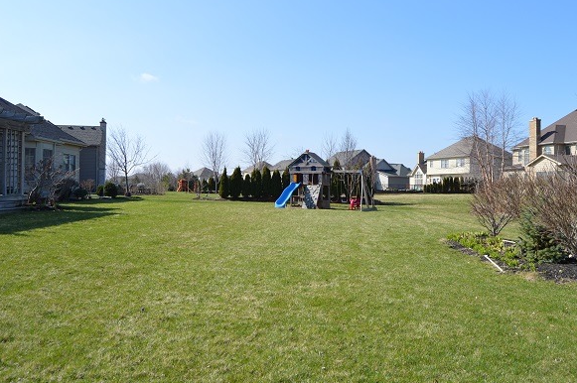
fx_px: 448
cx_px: 295
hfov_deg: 65.5
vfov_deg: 46.3
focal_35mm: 28
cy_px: 186
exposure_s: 1/250
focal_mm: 18
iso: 100
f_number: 8
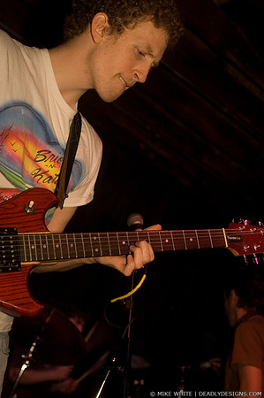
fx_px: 579
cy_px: 199
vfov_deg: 37.9
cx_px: 132
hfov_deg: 25.7
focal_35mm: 52
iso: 800
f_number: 2.8
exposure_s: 1/60
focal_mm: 35
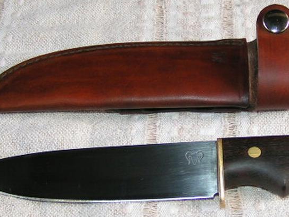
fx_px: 584
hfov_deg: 27.5
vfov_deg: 21.0
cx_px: 210
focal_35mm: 70
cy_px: 111
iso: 50
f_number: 2.8
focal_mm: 5.8
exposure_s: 1/60
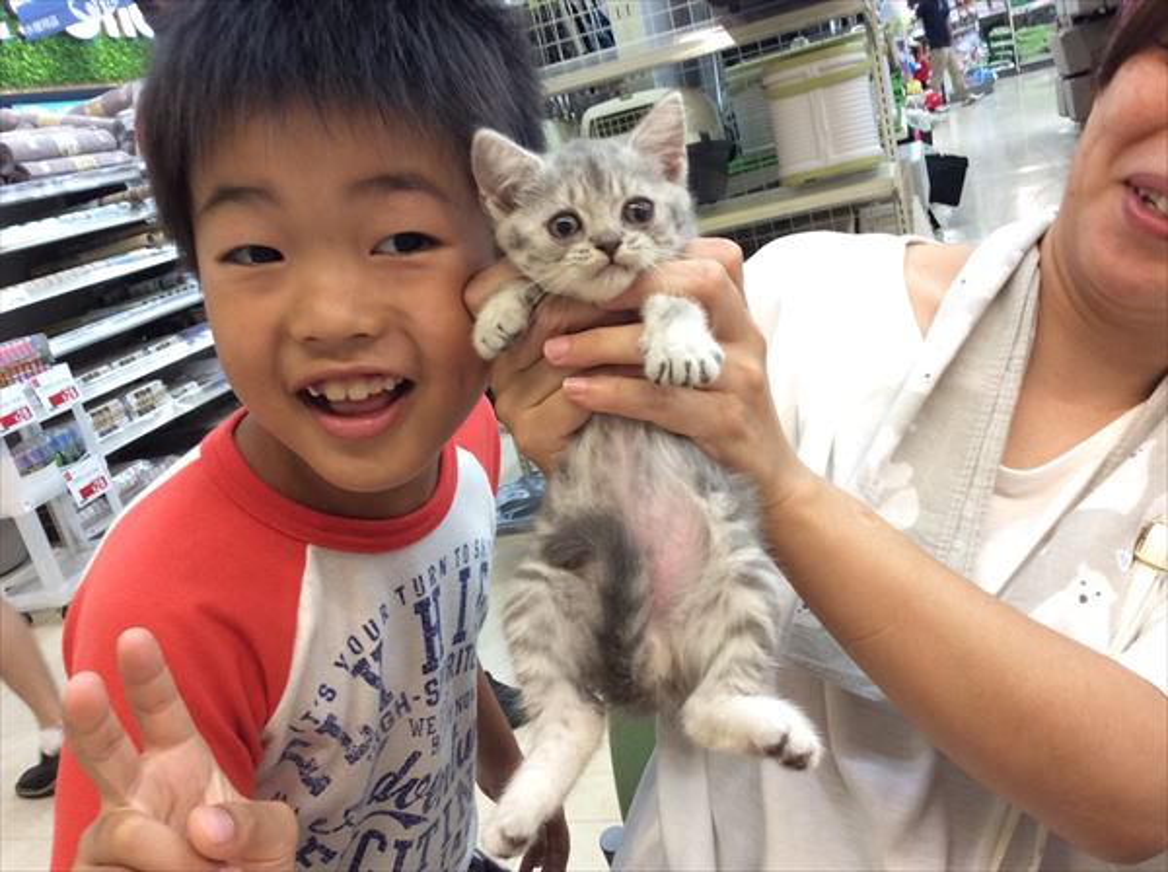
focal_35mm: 32
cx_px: 584
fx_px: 1078
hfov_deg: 56.9
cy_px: 436
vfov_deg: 44.0
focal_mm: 3.3
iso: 80
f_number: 2.4
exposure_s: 1/24
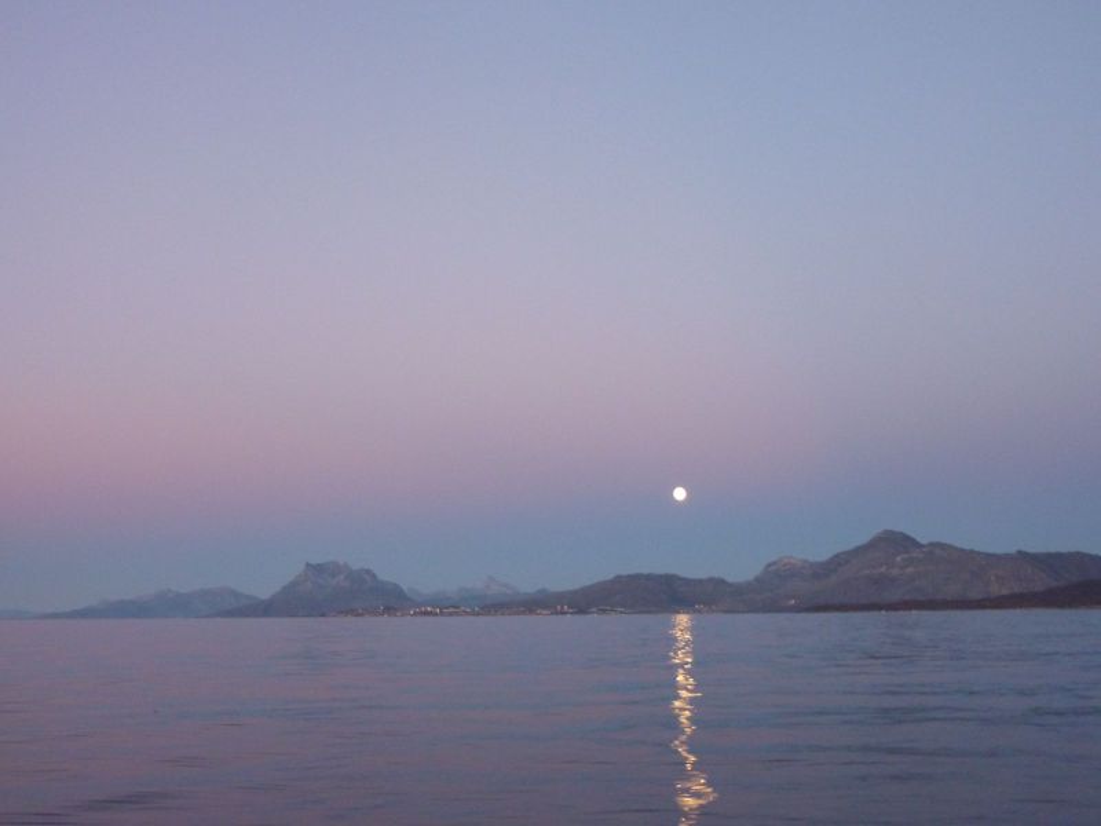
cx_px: 550
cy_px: 413
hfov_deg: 50.1
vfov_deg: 38.7
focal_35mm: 37
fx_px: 1177
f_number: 3.6
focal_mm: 6.1
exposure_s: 1/30
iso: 250
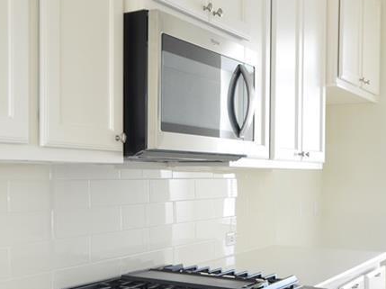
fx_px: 613
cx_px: 121
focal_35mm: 55
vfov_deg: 26.5
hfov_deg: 34.6
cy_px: 175
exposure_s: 1.3
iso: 100
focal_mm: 16
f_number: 5.6
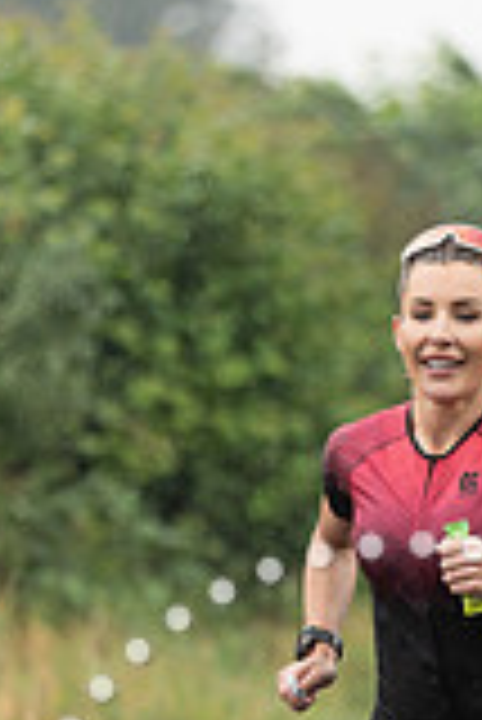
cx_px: 500
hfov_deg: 2.5
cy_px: 572
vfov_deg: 3.7
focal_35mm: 553
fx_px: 11081
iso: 1000
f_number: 3.2
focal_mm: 197
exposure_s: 1/1000
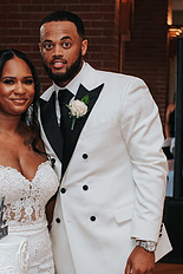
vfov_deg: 20.0
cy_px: 168
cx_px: 71
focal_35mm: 102
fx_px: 777
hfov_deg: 13.4
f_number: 3.2
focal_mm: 35
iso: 1000
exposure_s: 1/200
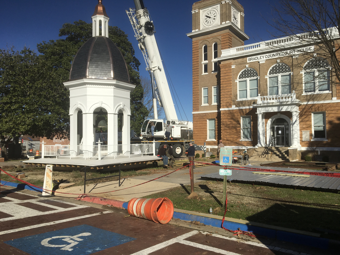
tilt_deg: +5.2
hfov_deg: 61.7
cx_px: 170
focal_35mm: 29
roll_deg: +0.4
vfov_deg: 48.2
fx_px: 285
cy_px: 128
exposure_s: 1/4049
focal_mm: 4.15
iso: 25
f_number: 2.2
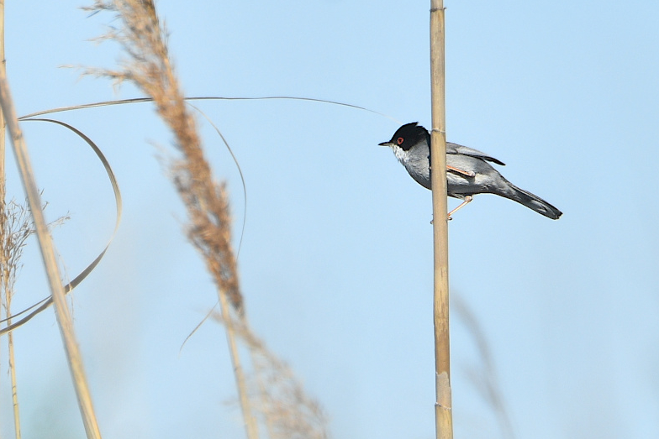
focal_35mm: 765
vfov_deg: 1.8
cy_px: 251
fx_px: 14005
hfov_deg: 2.7
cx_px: 257
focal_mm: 400
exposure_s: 1/500
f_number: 8
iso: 100
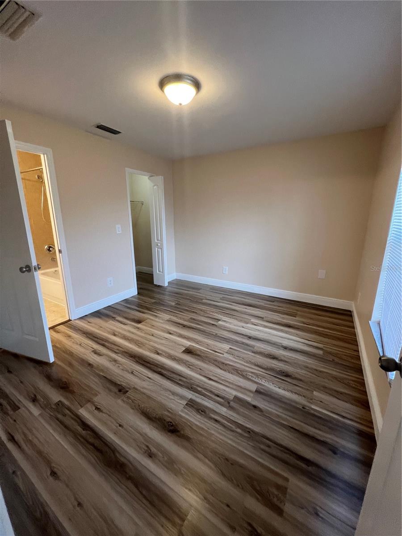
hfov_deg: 89.9
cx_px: 201
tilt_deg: -13.7
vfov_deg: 106.2
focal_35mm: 13
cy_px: 268
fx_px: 201
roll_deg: +1.3
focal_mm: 1.57
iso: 200
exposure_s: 1/120
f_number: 1.8
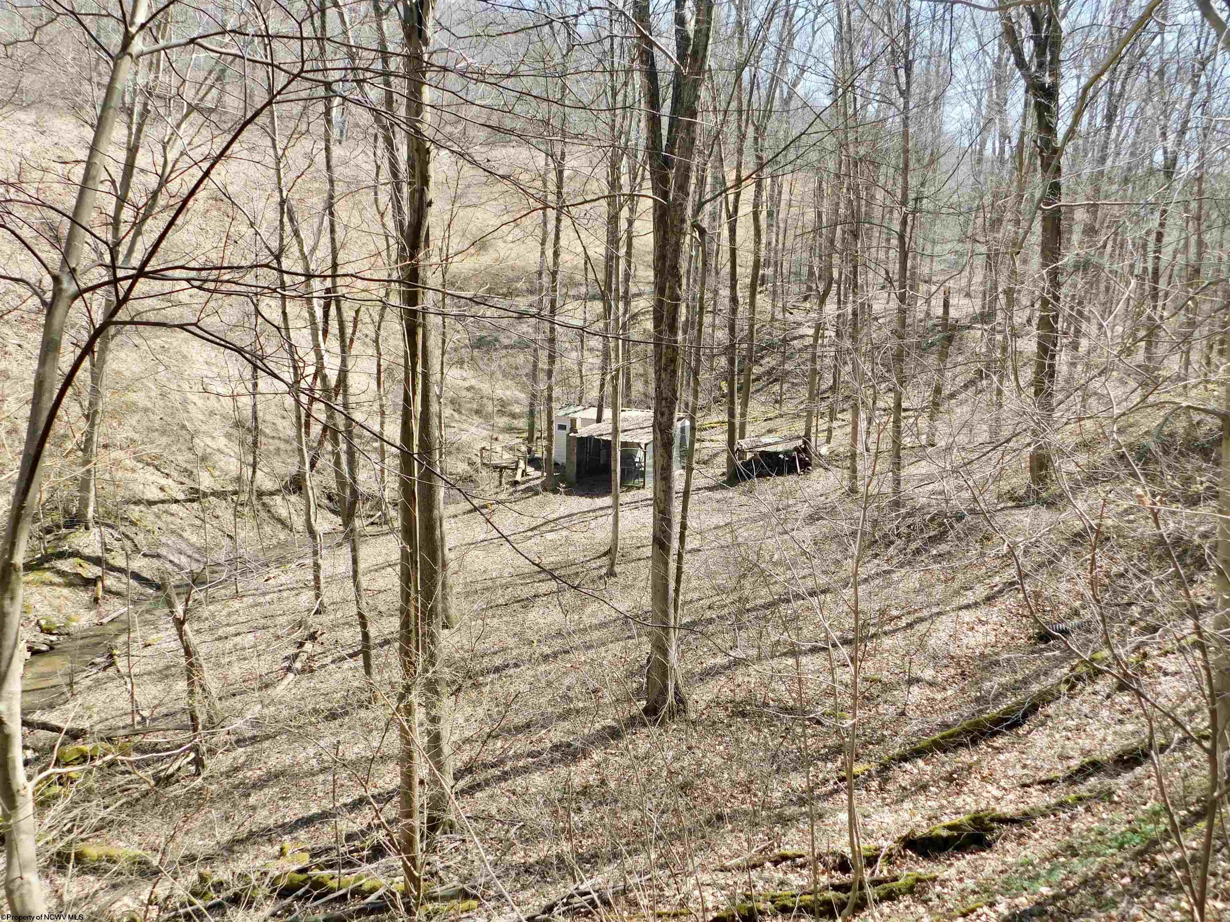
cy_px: 461
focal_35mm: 30
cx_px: 615
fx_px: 1066
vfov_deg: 46.8
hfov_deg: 60.0
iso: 125
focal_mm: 5.3
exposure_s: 1/400
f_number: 3.2
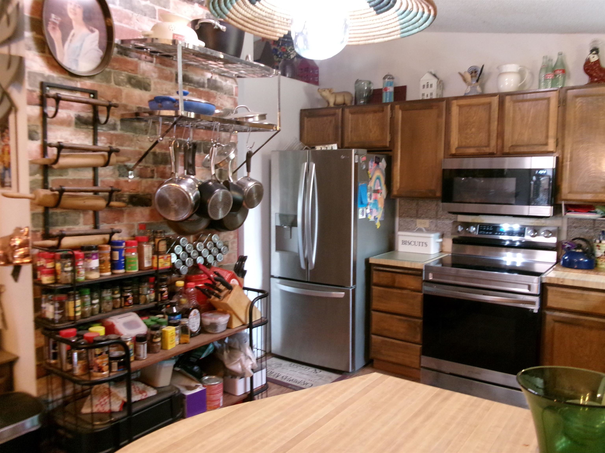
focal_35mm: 28
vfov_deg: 49.7
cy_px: 226
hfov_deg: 63.4
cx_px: 302
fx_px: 489
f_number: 3.9
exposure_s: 1/10
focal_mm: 5.1
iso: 400
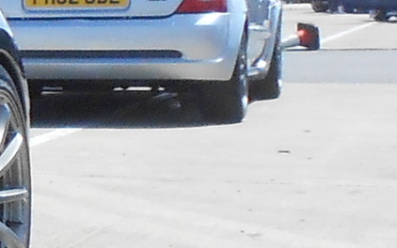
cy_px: 235
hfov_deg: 9.1
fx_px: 2035
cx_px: -786
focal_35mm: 188
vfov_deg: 7.0
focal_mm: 4.6
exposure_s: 1/1500
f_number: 3.5
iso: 200
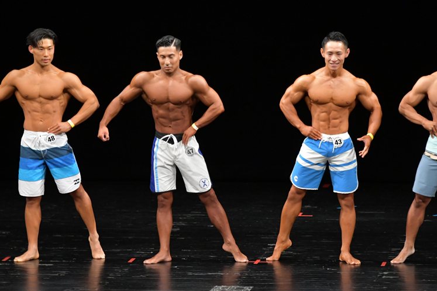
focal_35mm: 280
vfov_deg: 4.9
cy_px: 150
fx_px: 3399
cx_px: 217
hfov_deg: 7.4
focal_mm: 180
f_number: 5.6
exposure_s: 1/400
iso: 3200
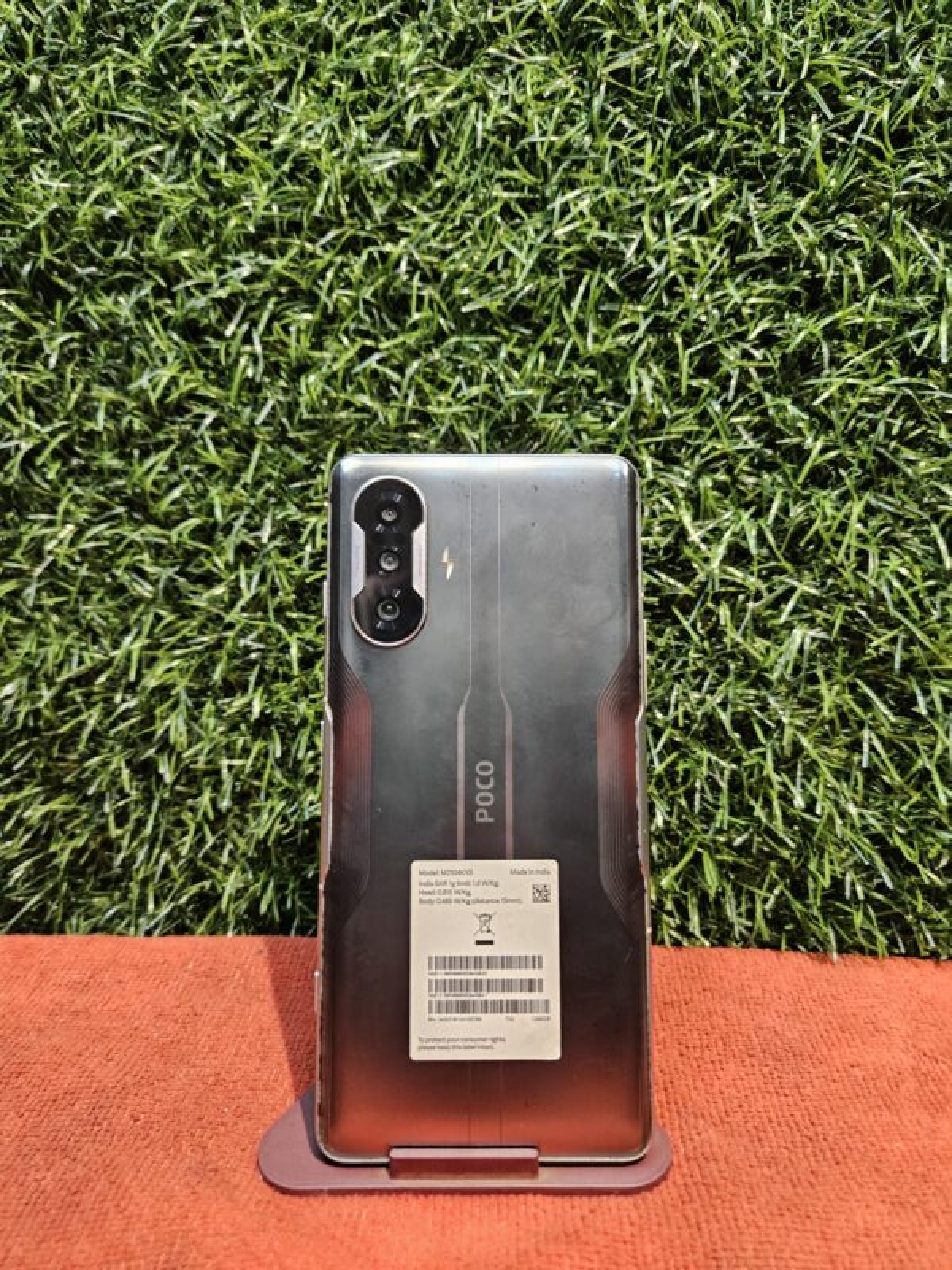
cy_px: 635
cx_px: 476
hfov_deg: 58.9
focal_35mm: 23
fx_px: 843
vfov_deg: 73.9
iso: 800
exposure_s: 1/100
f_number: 1.8
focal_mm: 5.4
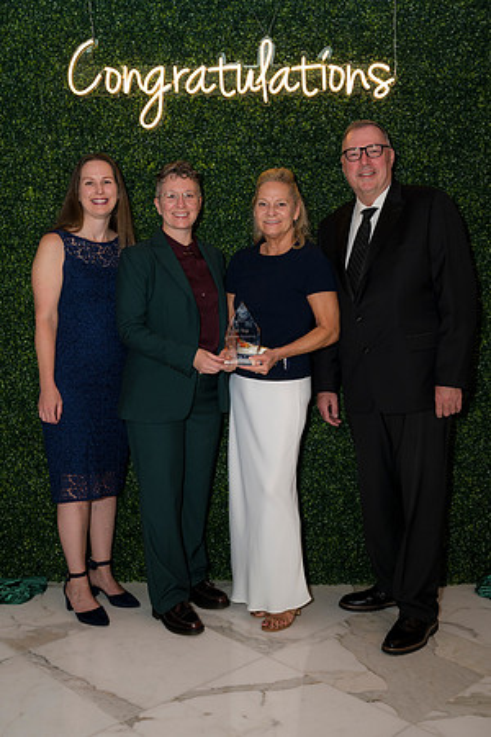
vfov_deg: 48.5
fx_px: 818
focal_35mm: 40
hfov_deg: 33.4
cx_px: 246
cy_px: 368
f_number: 5
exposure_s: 1/160
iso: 500
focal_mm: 40
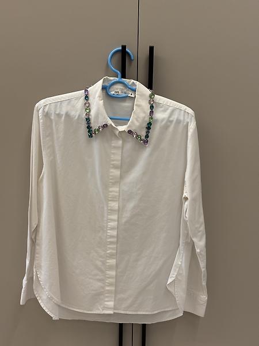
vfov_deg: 36.8
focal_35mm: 52
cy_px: 173
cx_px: 130
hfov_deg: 28.0
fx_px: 519
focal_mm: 5.96
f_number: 1.6
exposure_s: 1/60
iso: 100
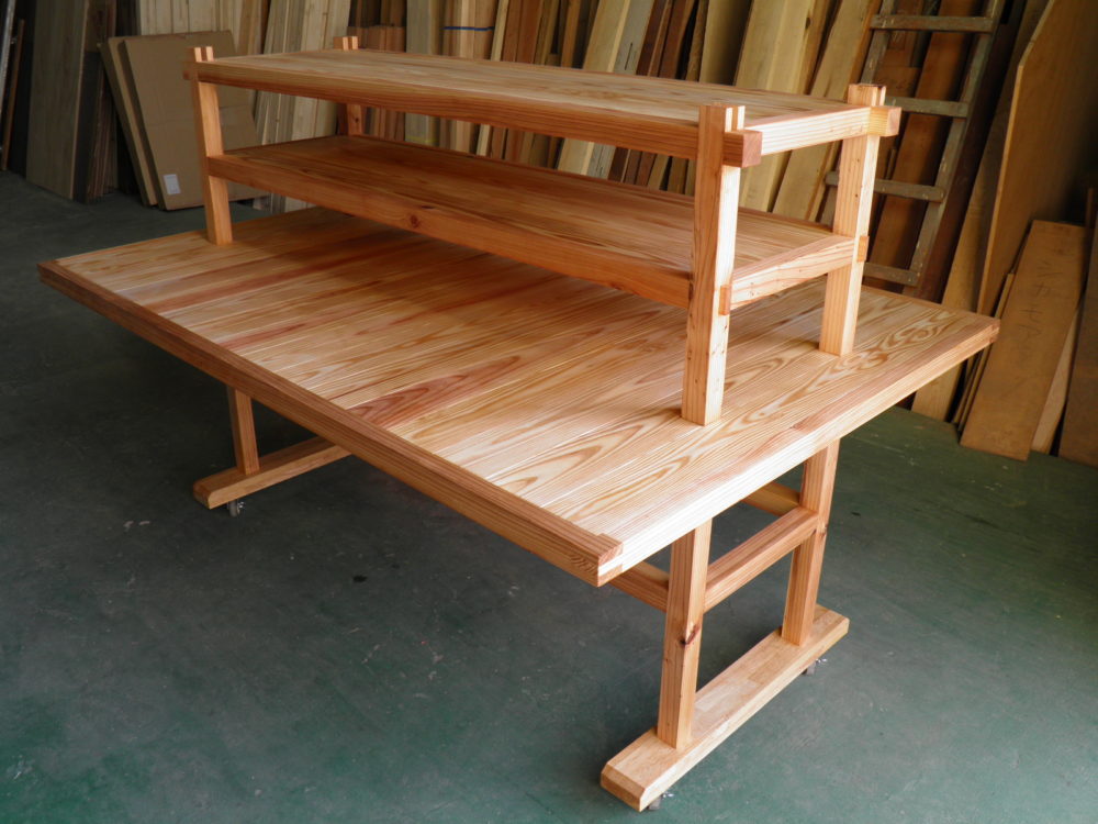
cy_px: 412
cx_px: 549
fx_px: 952
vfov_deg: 46.8
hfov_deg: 60.0
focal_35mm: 30
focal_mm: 5.5
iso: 50
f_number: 3.7
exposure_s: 1/50
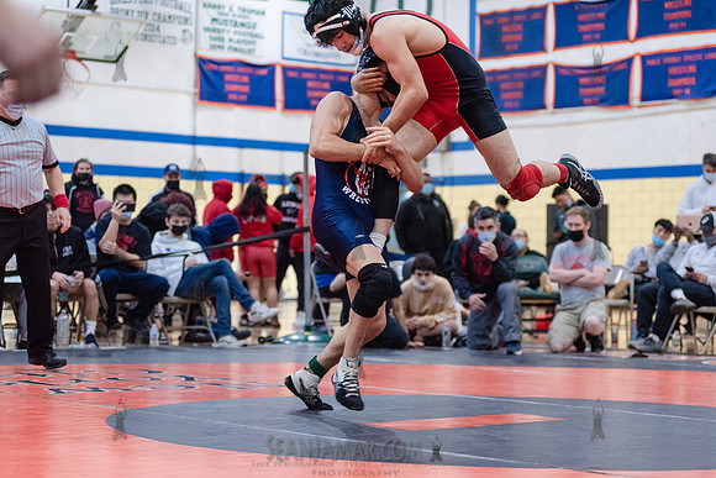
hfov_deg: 25.4
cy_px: 239
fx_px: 1591
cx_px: 358
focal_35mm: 80
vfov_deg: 17.1
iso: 4000
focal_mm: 80
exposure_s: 1/400
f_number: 3.5
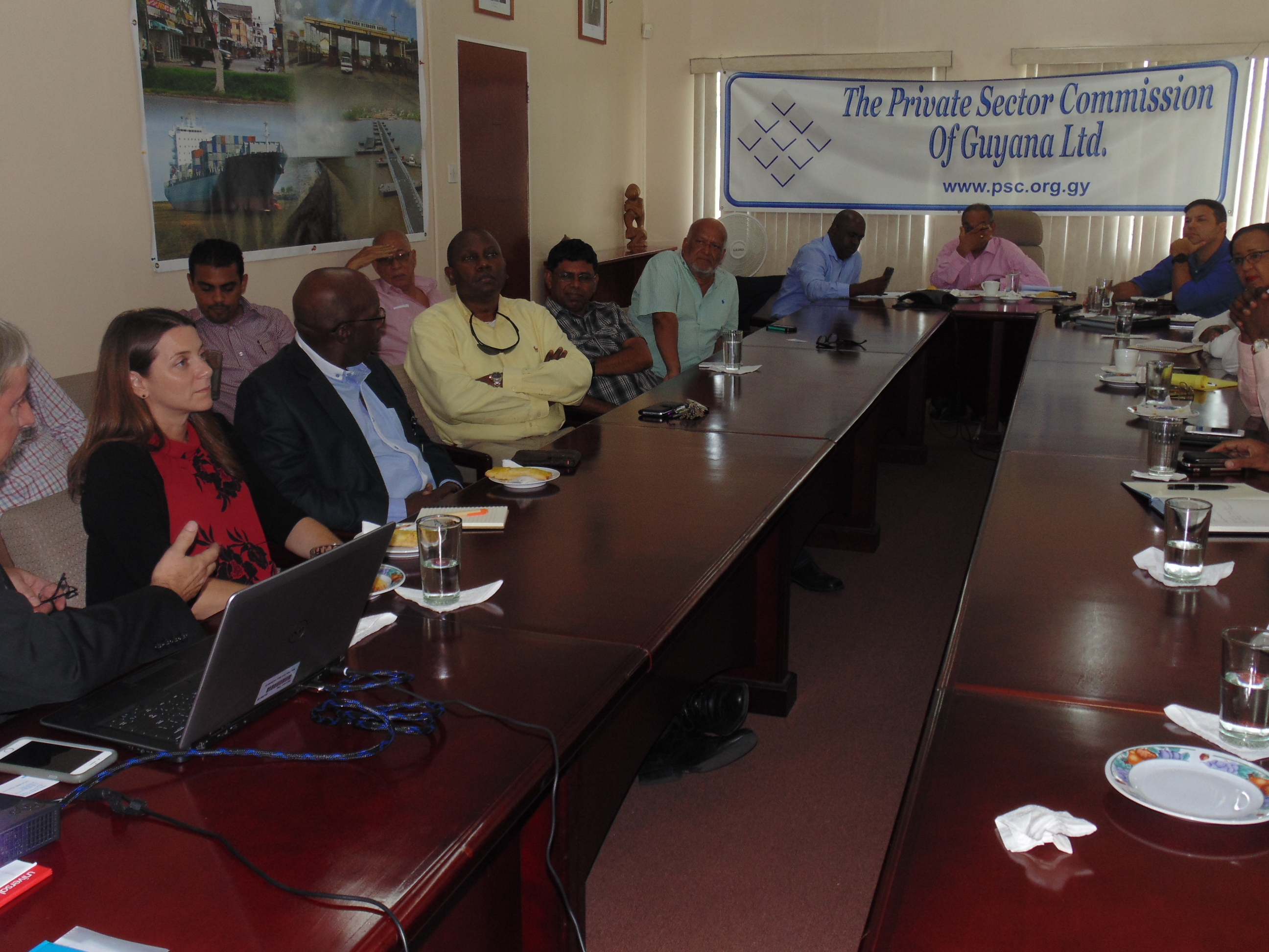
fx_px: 1246
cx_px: 634
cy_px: 476
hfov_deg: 54.0
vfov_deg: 41.8
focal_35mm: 34
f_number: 3.4
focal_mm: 6.2
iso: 80
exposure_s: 1/30
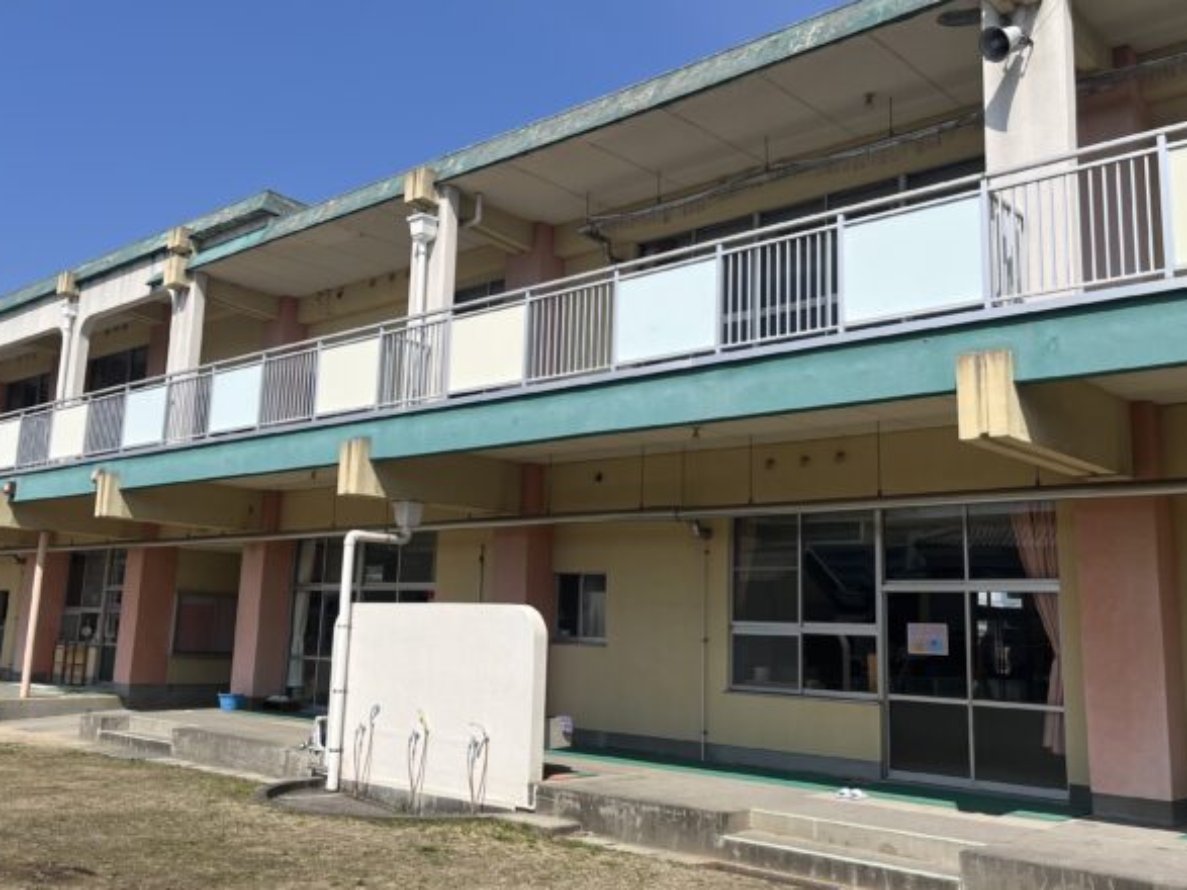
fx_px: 1166
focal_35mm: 34
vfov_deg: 41.8
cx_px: 554
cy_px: 421
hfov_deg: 53.9
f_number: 1.6
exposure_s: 1/5319
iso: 50
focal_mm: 5.1
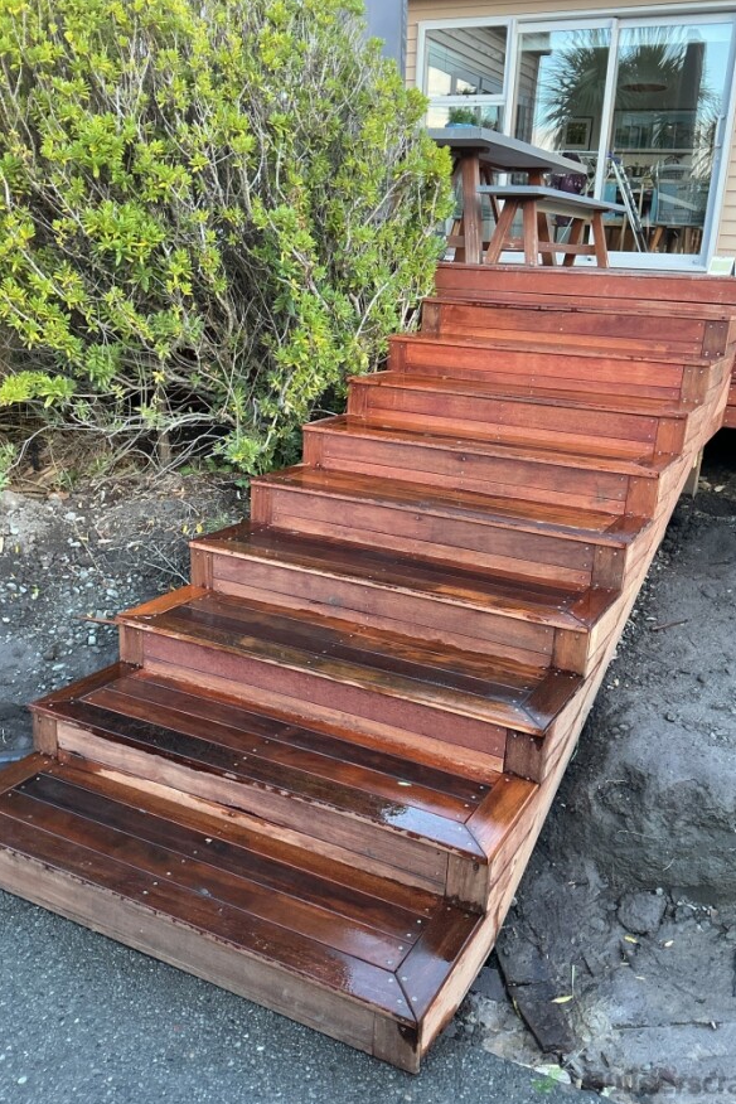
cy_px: 555
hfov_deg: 42.3
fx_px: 951
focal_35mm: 31
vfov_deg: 60.3
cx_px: 377
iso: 50
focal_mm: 3
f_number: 1.8
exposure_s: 1/60
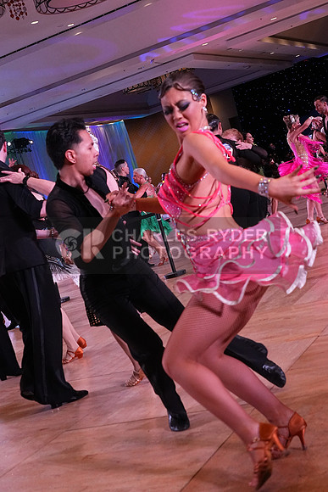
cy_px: 246
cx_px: 164
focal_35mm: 55
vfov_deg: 36.2
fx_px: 751
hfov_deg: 24.6
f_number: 5.6
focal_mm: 37
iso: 3200
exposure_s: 1/400
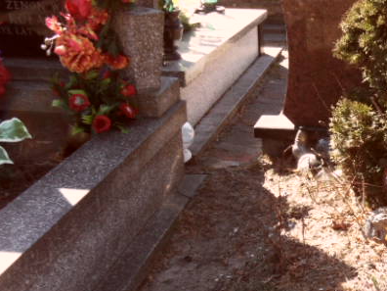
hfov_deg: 29.1
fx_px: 693
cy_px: 212
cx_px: 389
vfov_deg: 23.5
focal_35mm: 62
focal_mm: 3.9
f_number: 3.2
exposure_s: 1/180
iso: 80
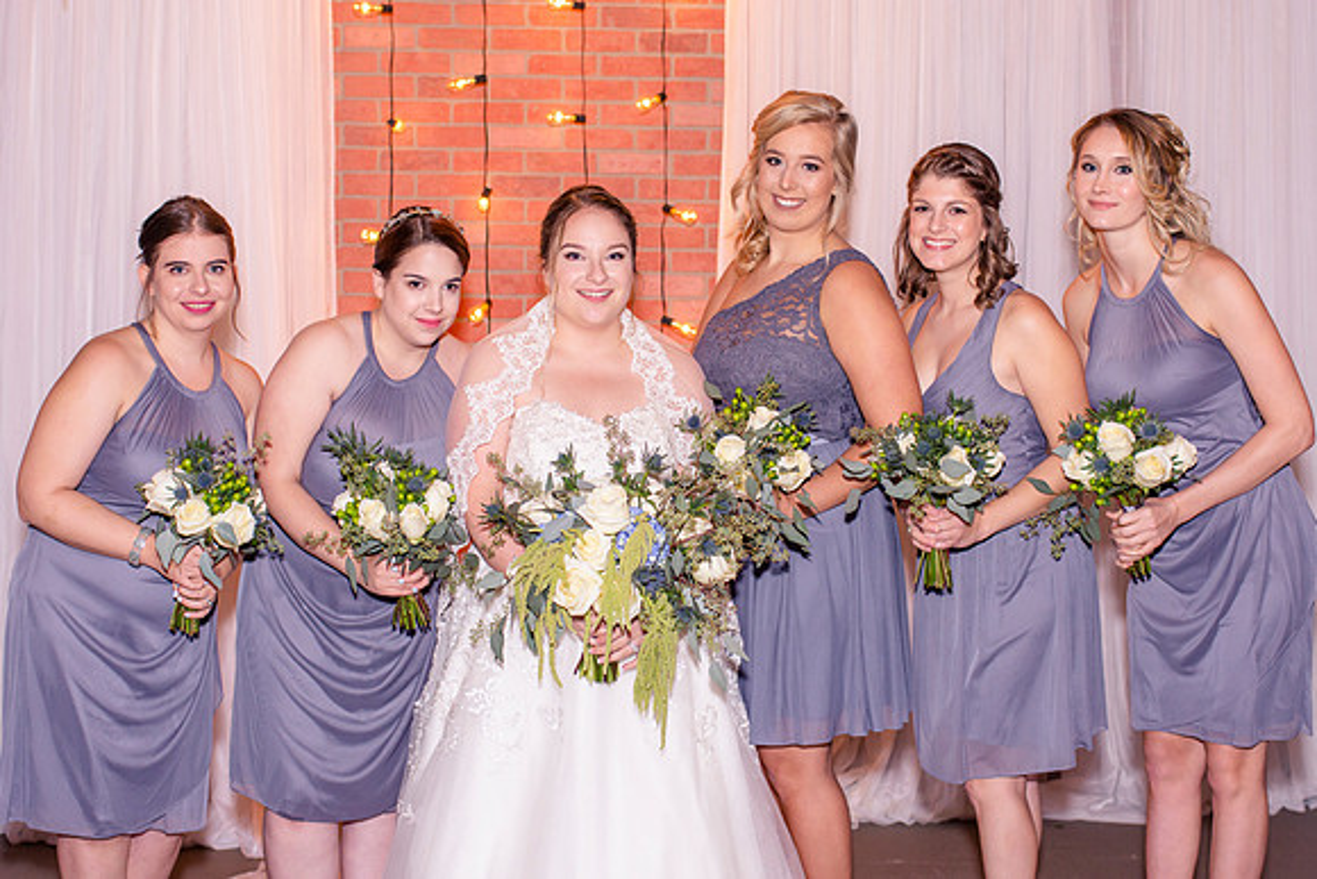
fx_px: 1921
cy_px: 440
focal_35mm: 52
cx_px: 658
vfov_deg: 25.8
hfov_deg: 37.8
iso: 250
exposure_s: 1/200
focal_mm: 35
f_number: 2.8
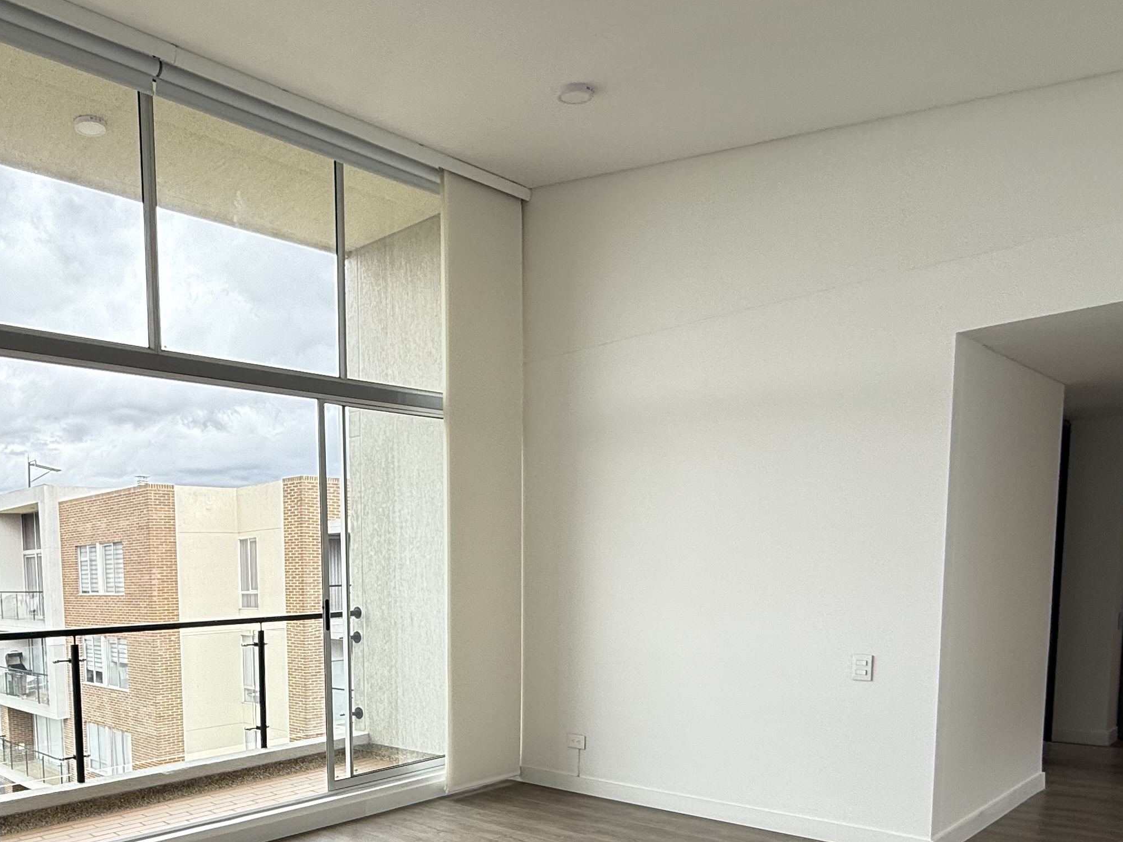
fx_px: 908
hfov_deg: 60.7
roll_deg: +0.6
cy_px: 670
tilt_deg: -5.6
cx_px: 309
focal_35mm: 28
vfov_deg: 47.1
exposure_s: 1/220
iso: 64
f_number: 2.2
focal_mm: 2.22
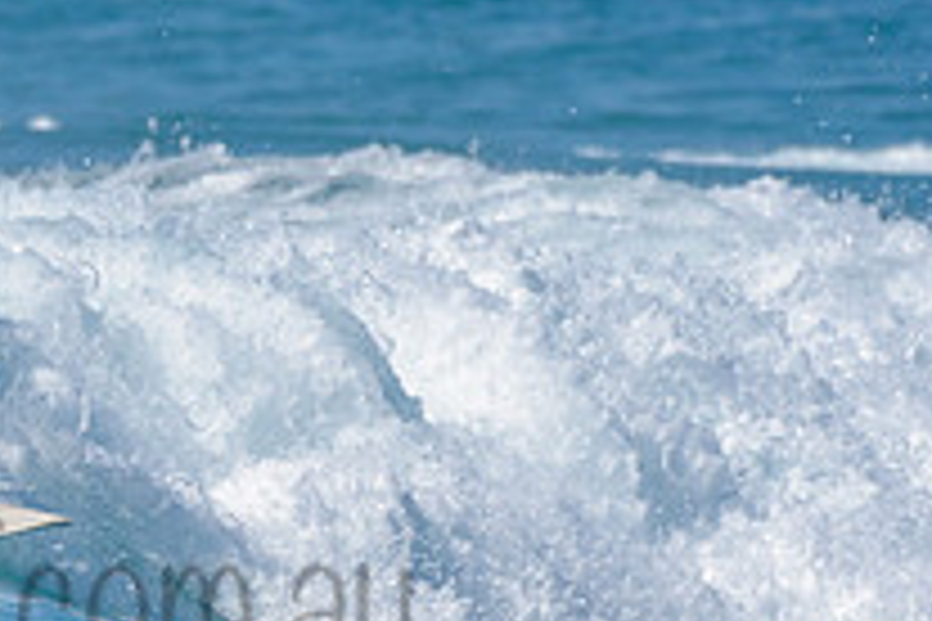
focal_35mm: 1720
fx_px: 44525
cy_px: 350
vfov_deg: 0.8
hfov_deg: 1.2
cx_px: -92
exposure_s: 1/2000
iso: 140
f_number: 5.6
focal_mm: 500
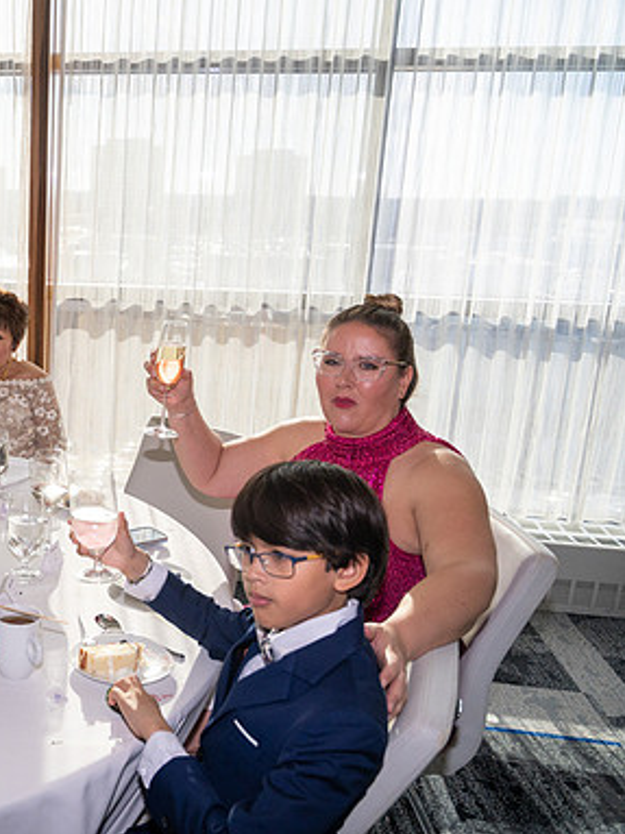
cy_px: 418
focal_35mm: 40
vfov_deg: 46.8
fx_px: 963
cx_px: -2
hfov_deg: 32.9
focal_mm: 27.5
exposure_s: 1/1600
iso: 1000
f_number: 5.6
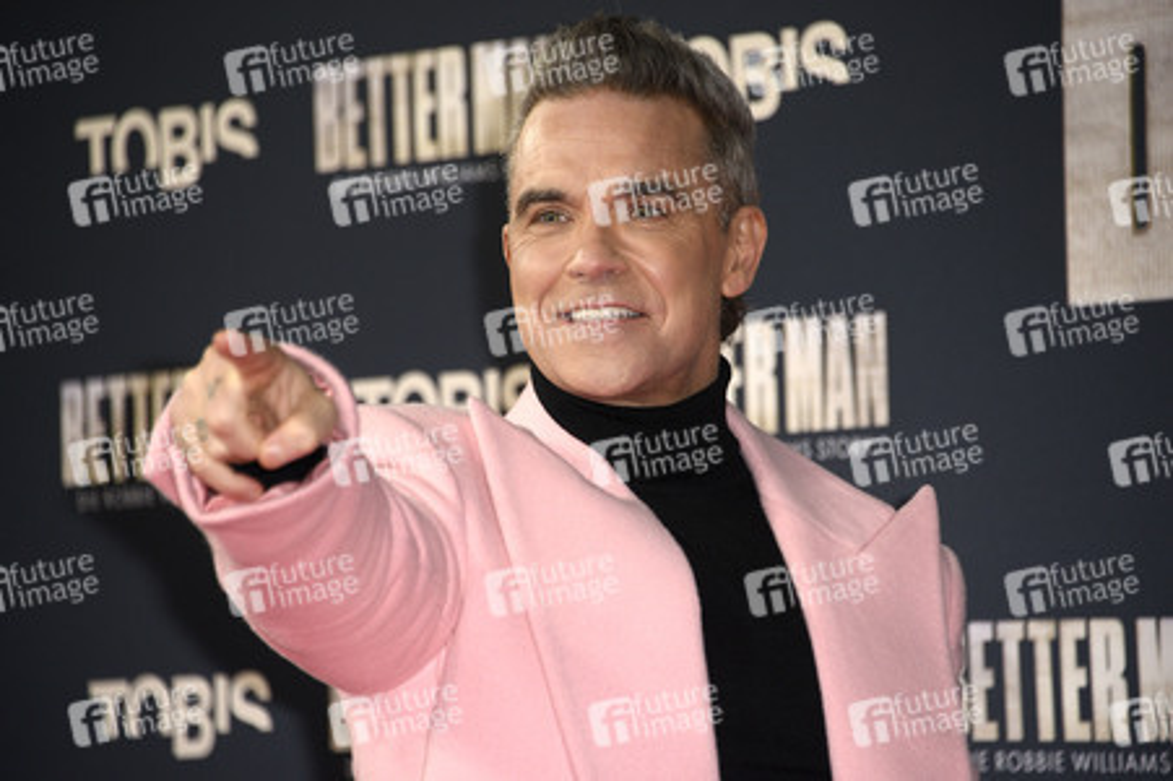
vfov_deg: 5.5
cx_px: 586
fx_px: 8140
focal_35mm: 250
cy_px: 390
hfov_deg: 8.2
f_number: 5.6
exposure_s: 1/250
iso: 1000
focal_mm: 250
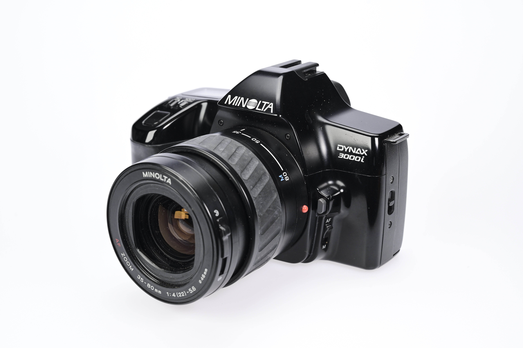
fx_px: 798
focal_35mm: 55
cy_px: 174
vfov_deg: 24.6
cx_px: 262
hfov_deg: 36.3
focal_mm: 55
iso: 800
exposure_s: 1/80
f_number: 10
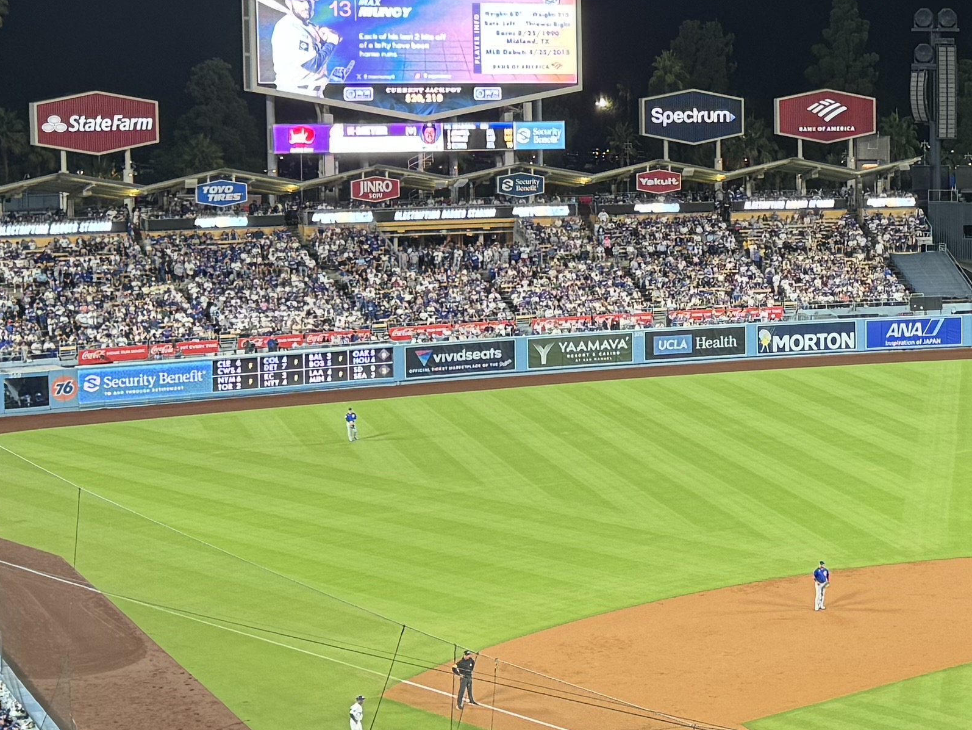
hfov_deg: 21.5
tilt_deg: -4.3
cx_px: 1085
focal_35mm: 86
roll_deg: -0.1
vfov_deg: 17.1
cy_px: 215
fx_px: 2415
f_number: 1.78
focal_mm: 6.76
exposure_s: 1/121
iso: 100
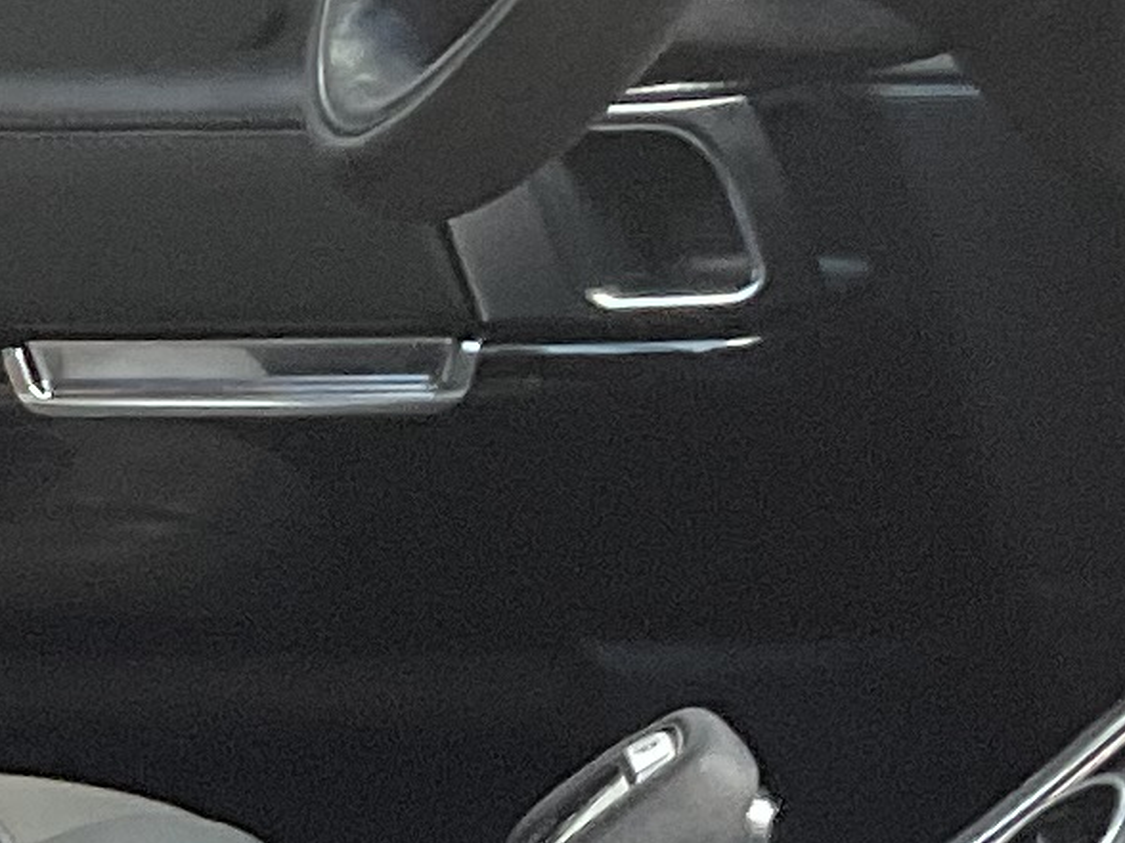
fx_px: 6467
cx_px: -987
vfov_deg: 7.1
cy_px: 1938
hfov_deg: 9.4
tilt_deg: -26.8
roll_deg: +2.4
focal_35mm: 199
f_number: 1.8
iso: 64
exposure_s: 1/122
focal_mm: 3
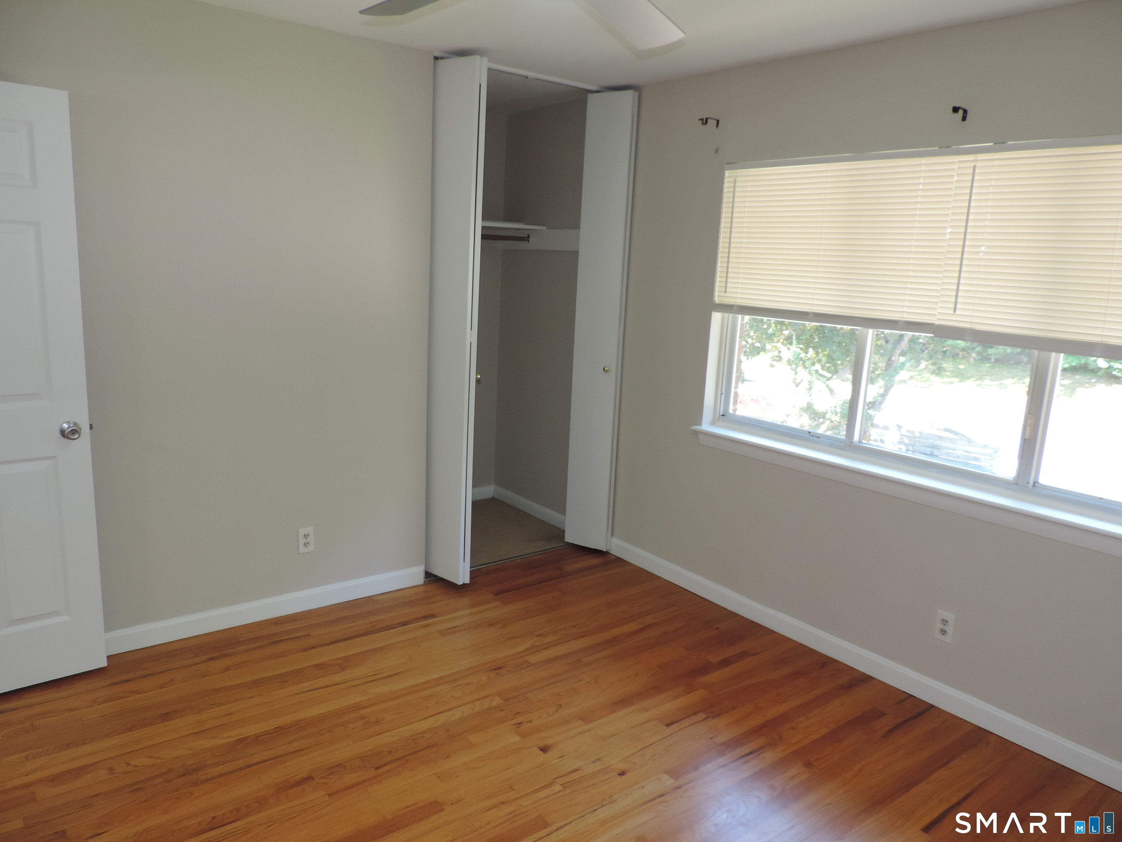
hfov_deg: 71.6
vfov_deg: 56.8
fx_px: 778
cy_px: 421
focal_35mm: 24
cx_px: 561
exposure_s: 1/40
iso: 180
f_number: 3
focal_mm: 4.3
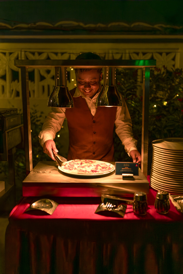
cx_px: 92
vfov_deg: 54.4
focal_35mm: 35
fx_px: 267
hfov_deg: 37.9
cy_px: 137
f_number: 1.4
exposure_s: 1/1600
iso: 400
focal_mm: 35
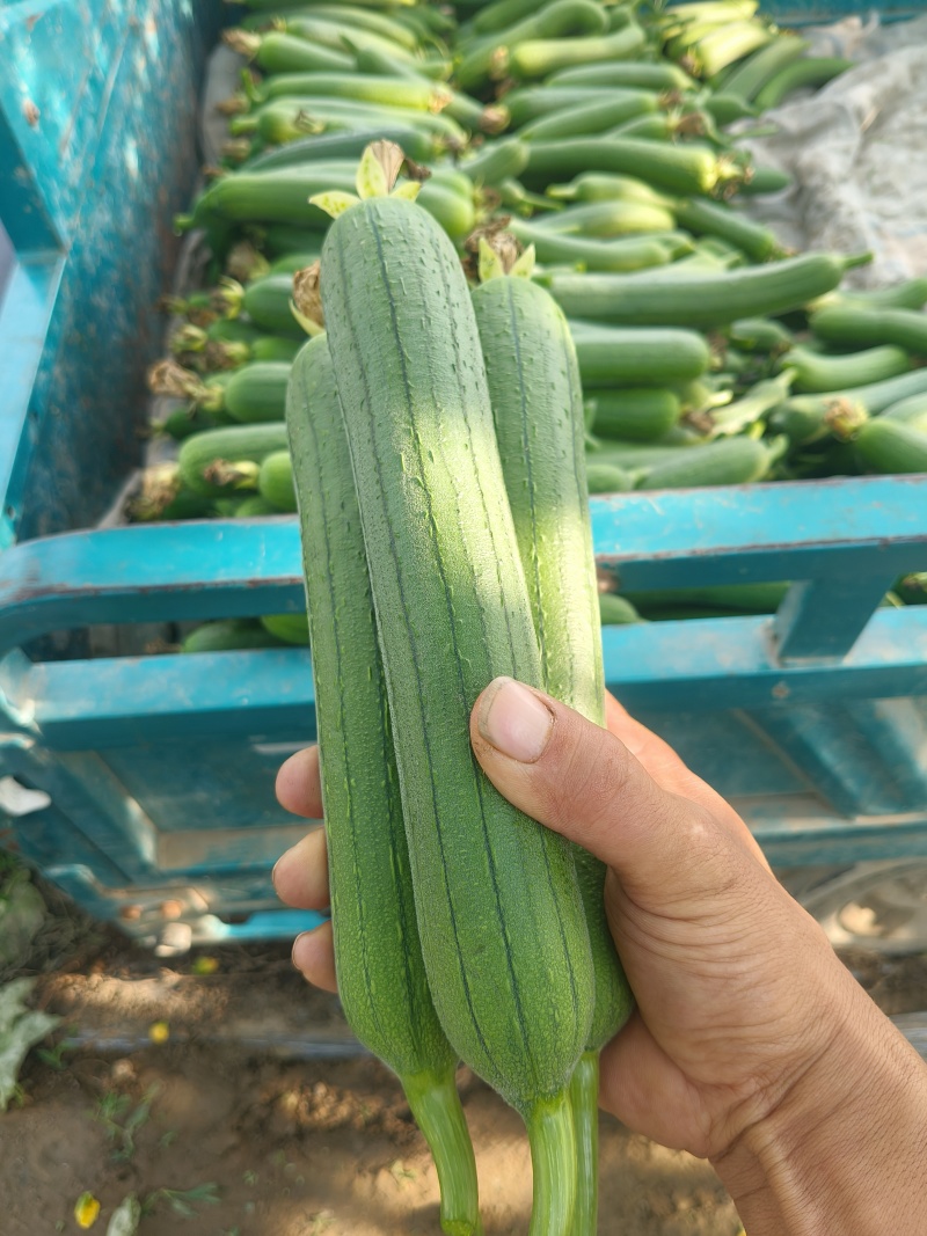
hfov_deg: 53.1
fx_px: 929
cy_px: 618
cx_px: 464
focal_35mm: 26
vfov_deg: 67.3
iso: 80
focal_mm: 4.84
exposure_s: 1/166
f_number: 1.8
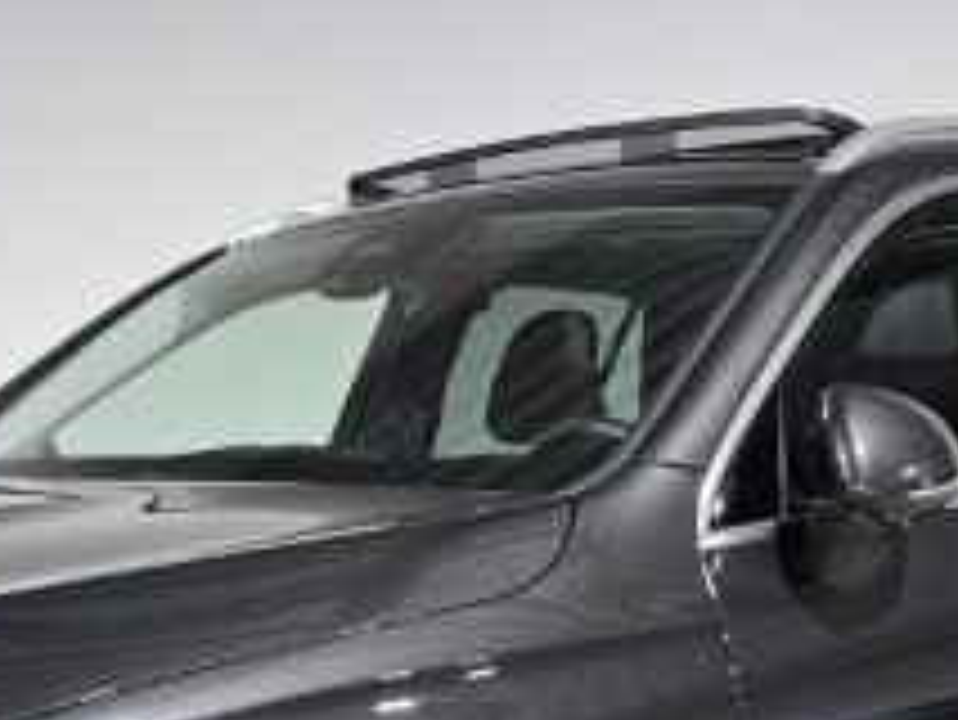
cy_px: 994
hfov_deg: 27.7
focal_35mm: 69
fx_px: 1911
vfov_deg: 19.3
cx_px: 225
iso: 200
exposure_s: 1/100
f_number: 1.7
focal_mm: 6.3
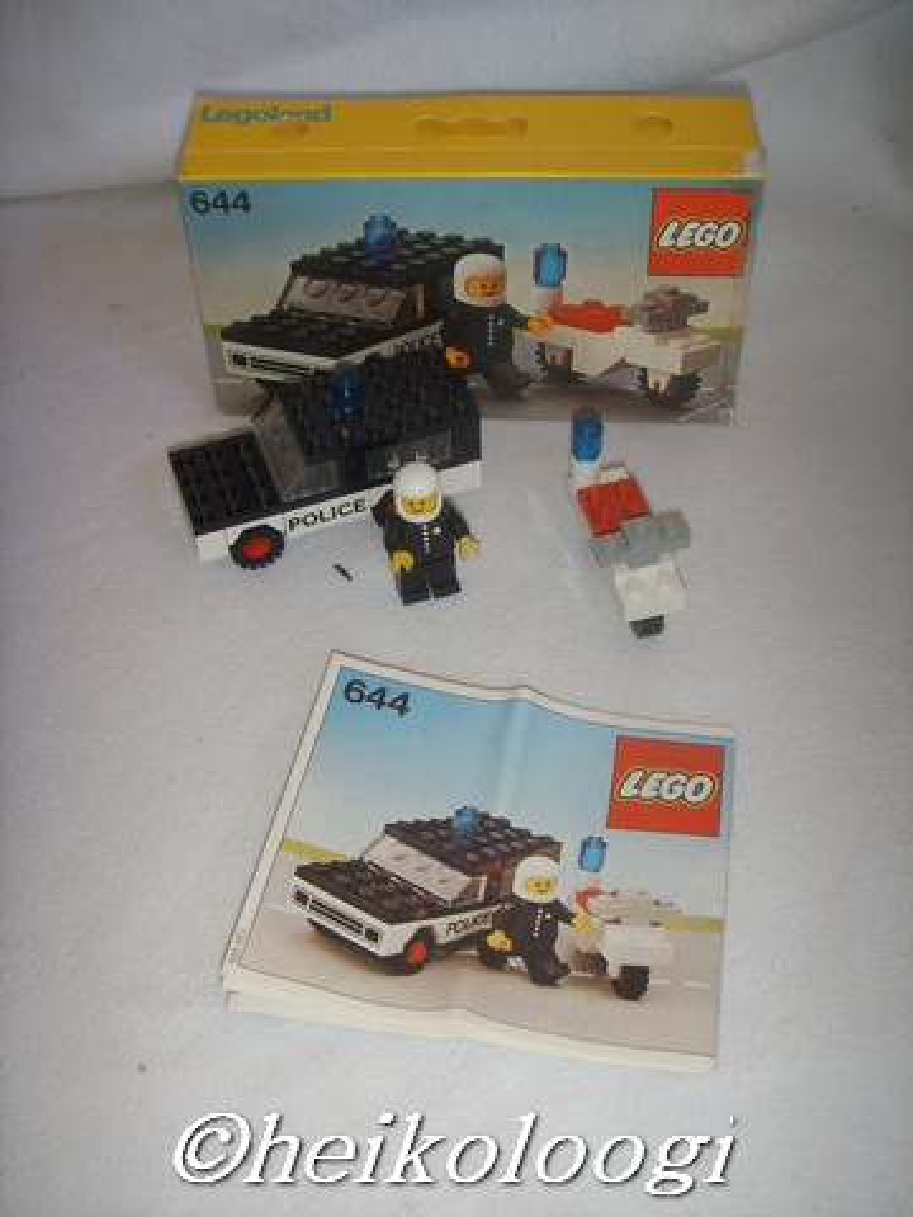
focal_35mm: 39
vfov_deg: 47.9
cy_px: 608
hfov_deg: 36.8
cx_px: 456
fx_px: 1372
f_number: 3.5
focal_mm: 6.6
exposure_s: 1/45
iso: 100
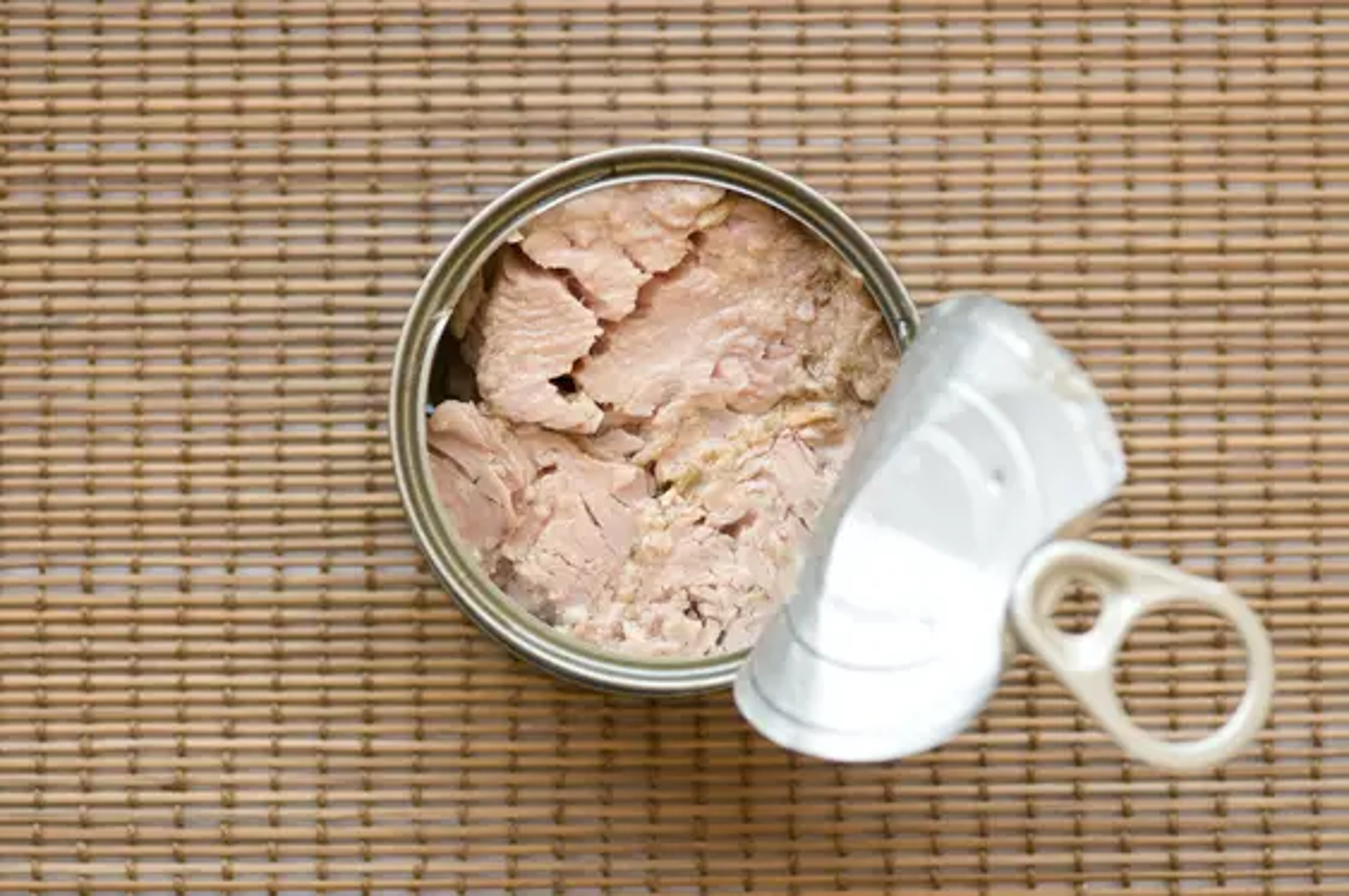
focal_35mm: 158
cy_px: 448
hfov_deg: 13.1
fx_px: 5895
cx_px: 674
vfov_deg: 8.7
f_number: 4.5
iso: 200
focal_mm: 105
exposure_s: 1/80
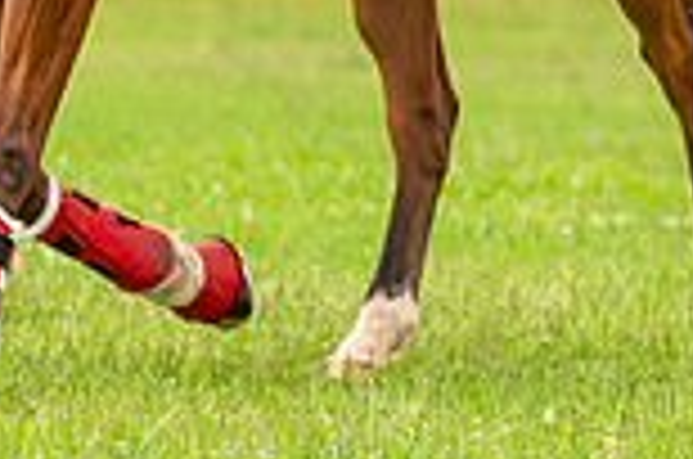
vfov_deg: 2.6
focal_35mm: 534
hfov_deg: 3.9
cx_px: 62
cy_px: -392
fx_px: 10258
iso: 320
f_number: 3.2
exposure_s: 1/1600
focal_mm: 122
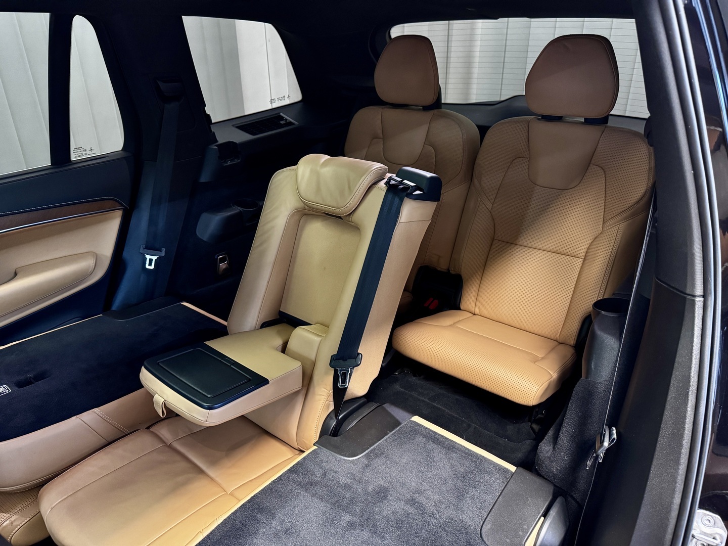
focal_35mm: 24
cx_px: 364
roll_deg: +1.0
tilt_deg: -25.1
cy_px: 273
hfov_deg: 71.6
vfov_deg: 56.8
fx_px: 505
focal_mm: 6.76
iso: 640
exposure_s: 1/33
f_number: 1.78
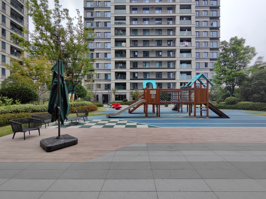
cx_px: 133
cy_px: 100
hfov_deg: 94.5
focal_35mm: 16
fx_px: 123
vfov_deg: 78.1
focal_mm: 2.13
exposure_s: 1/500
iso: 75
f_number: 2.4
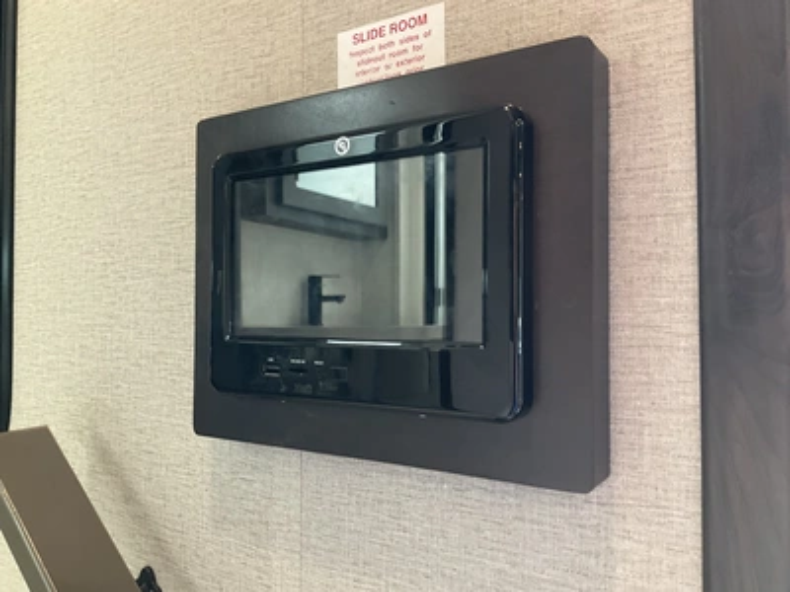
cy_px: 296
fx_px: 662
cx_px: 395
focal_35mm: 29
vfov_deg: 48.2
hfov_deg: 61.7
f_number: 1.8
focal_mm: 3
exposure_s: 1/60
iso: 160
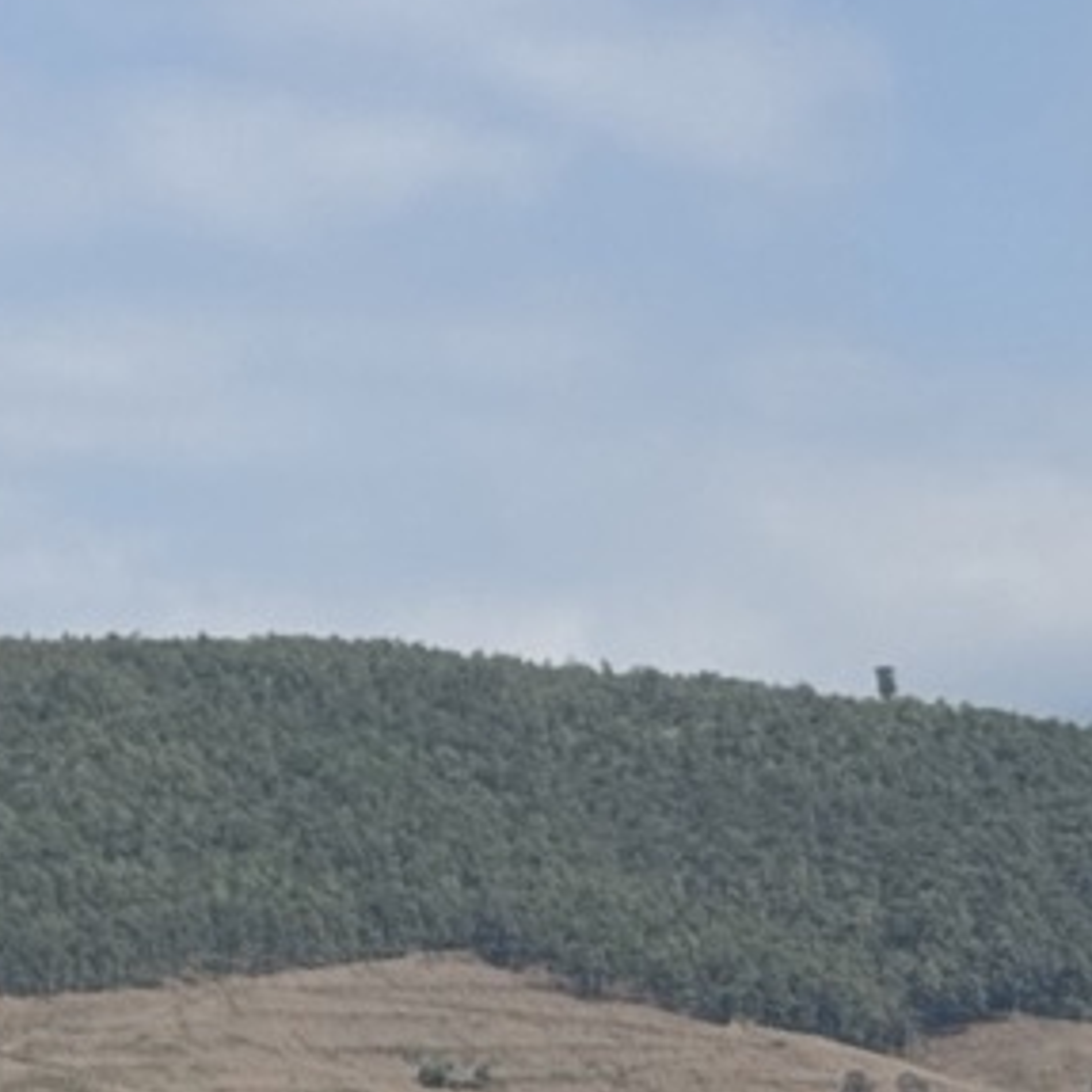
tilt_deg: +5.3
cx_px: -970
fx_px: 6745
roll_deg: +0.8
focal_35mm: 189
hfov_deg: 8.8
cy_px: 913
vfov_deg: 9.2
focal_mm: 6.76
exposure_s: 1/5376
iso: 64
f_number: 1.78
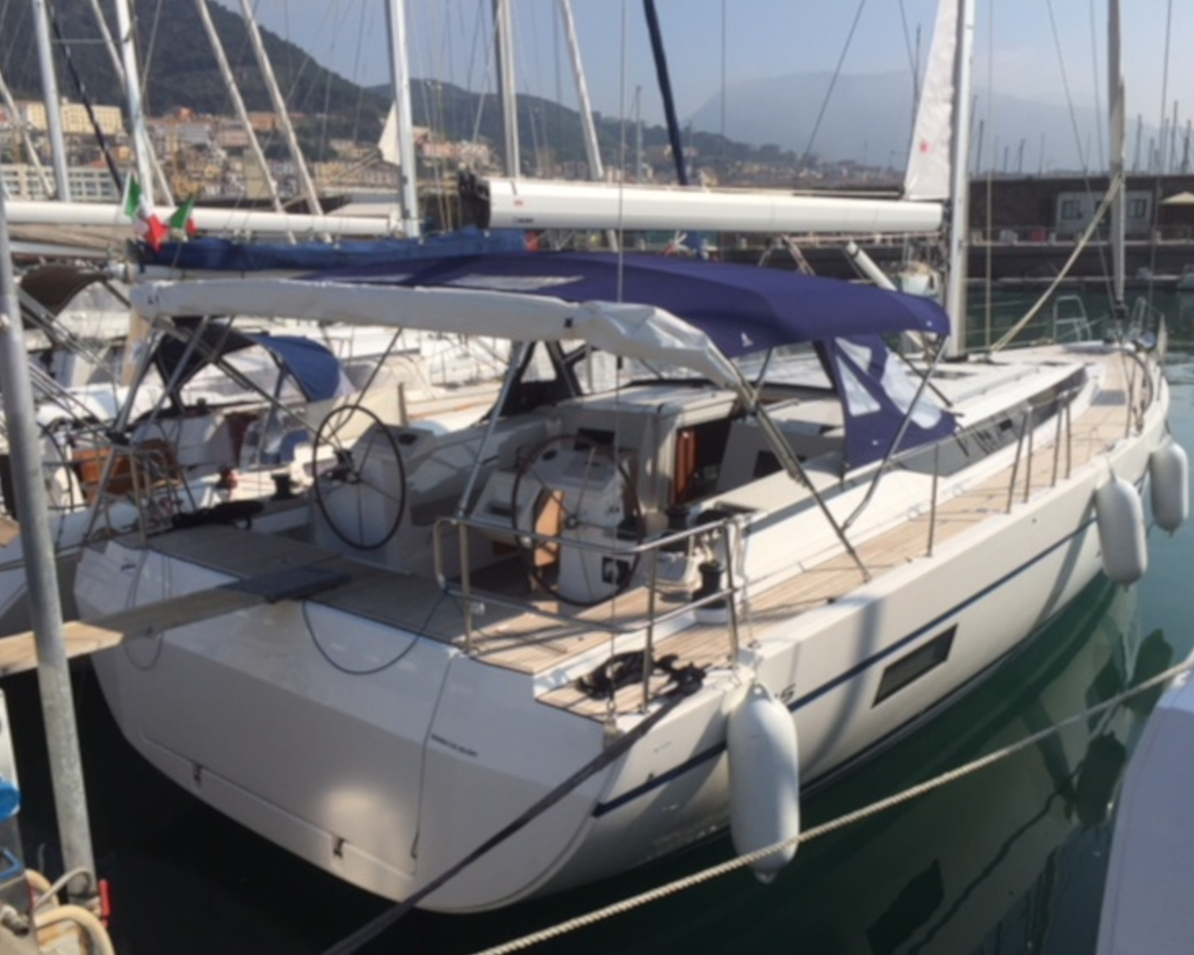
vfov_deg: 47.1
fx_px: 1095
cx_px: 612
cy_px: 489
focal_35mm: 31
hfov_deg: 57.2
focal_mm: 4.15
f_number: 2.2
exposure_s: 1/3597
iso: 32
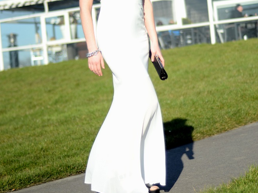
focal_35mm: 109
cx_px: 129
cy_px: 68
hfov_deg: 18.0
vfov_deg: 13.6
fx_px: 812
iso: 200
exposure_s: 1/8000
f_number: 1.8
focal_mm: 50
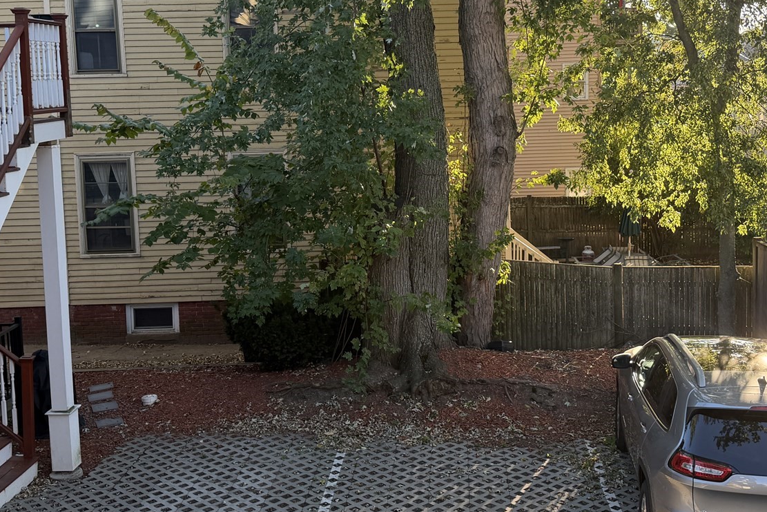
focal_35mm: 46
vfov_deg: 29.2
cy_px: 204
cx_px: 436
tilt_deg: -5.8
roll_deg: +2.4
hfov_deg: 42.6
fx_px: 980
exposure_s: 1/325
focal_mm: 6.76
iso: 80
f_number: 1.78
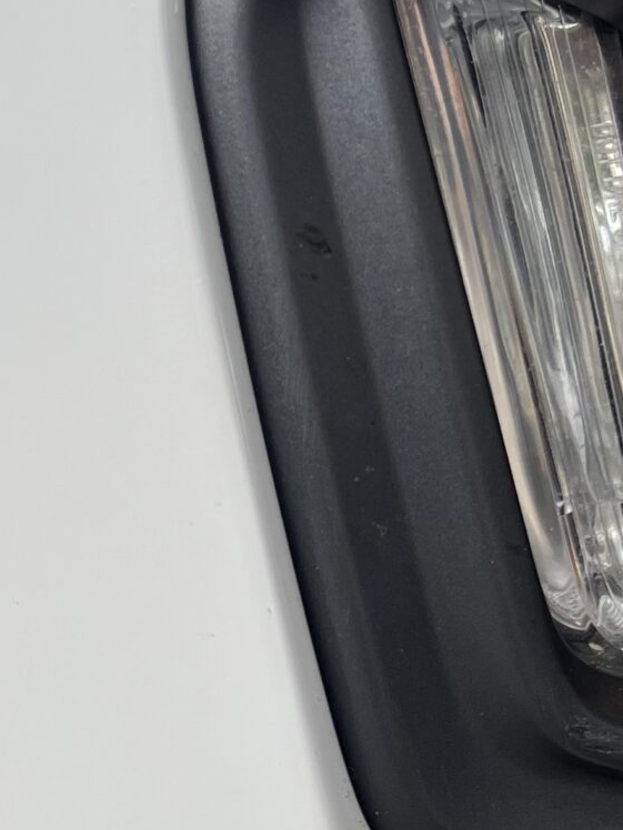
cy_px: 970
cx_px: 54
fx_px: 2136
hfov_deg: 16.4
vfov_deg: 20.7
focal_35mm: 89
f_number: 1.5
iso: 32
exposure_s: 1/117
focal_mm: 5.7
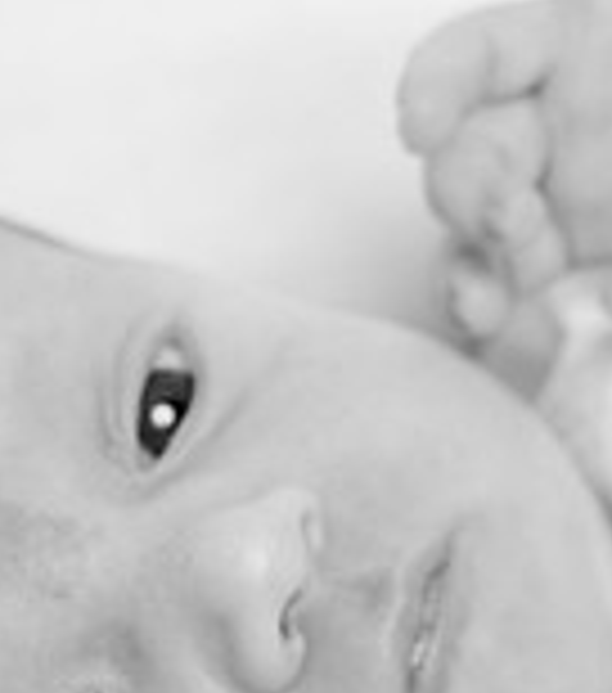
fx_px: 16752
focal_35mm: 784
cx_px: 289
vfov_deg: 2.4
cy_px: 679
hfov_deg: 2.1
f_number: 5.6
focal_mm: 185
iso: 200
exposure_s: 1/160
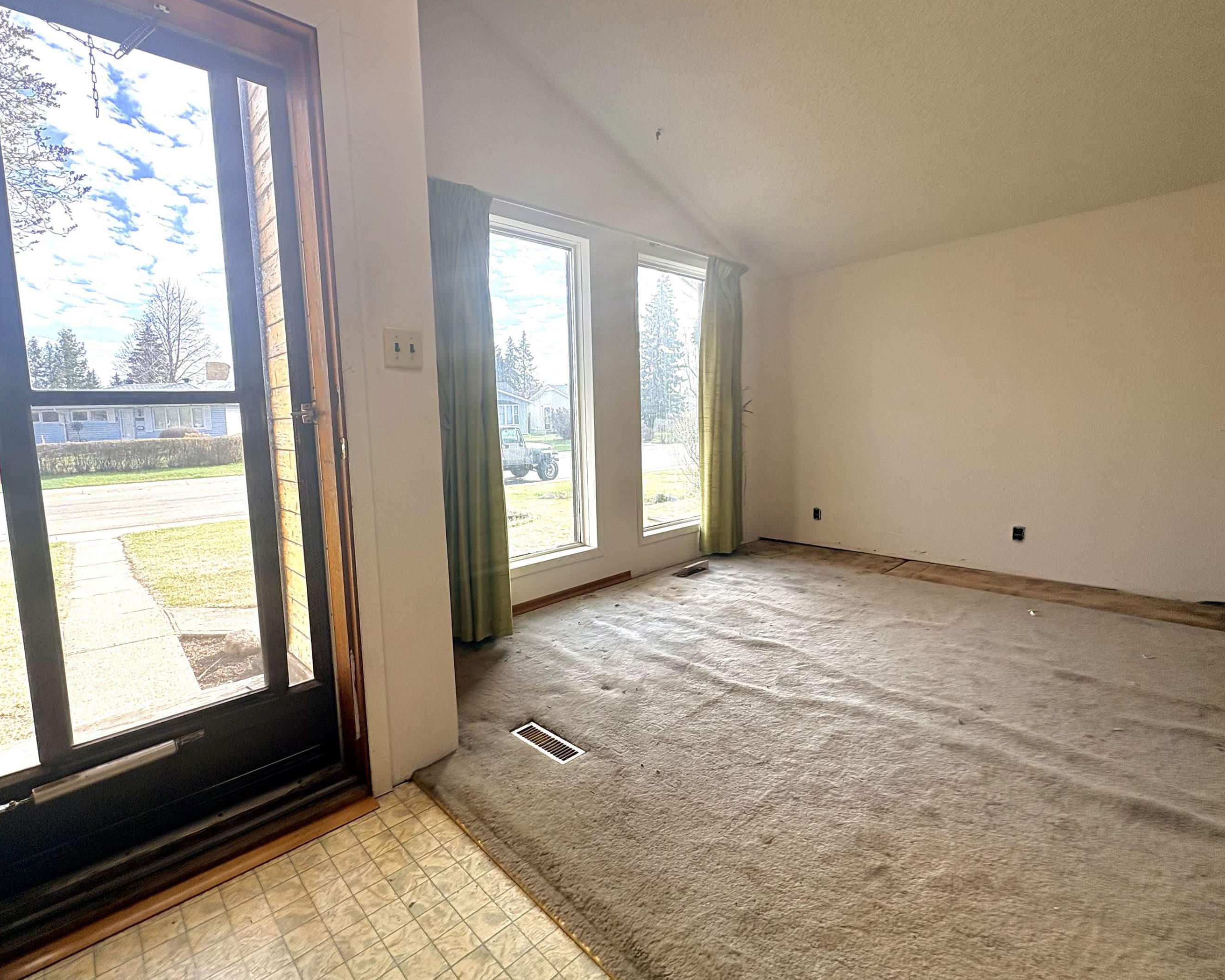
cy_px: 472
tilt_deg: -5.4
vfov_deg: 80.3
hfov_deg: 92.9
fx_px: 580
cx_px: 559
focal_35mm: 16
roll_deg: +2.2
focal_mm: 2.22
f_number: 2.2
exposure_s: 1/224
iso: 64
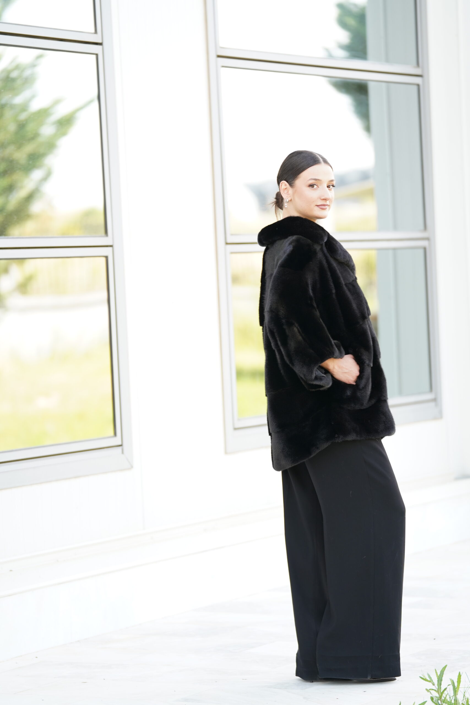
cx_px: 235
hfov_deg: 10.5
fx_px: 2565
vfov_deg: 15.6
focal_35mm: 131
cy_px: 352
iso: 250
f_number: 2.8
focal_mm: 131
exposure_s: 1/250
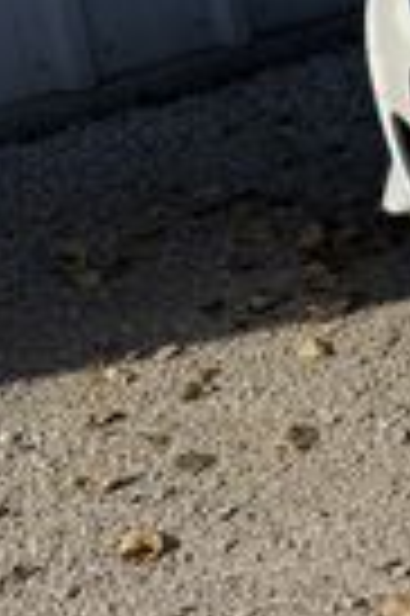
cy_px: -58
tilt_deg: -14.2
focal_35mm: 117
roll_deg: +2.9
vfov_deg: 17.0
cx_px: 1095
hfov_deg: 9.8
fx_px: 2004
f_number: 1.78
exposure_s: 1/9091
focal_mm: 6.76
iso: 80
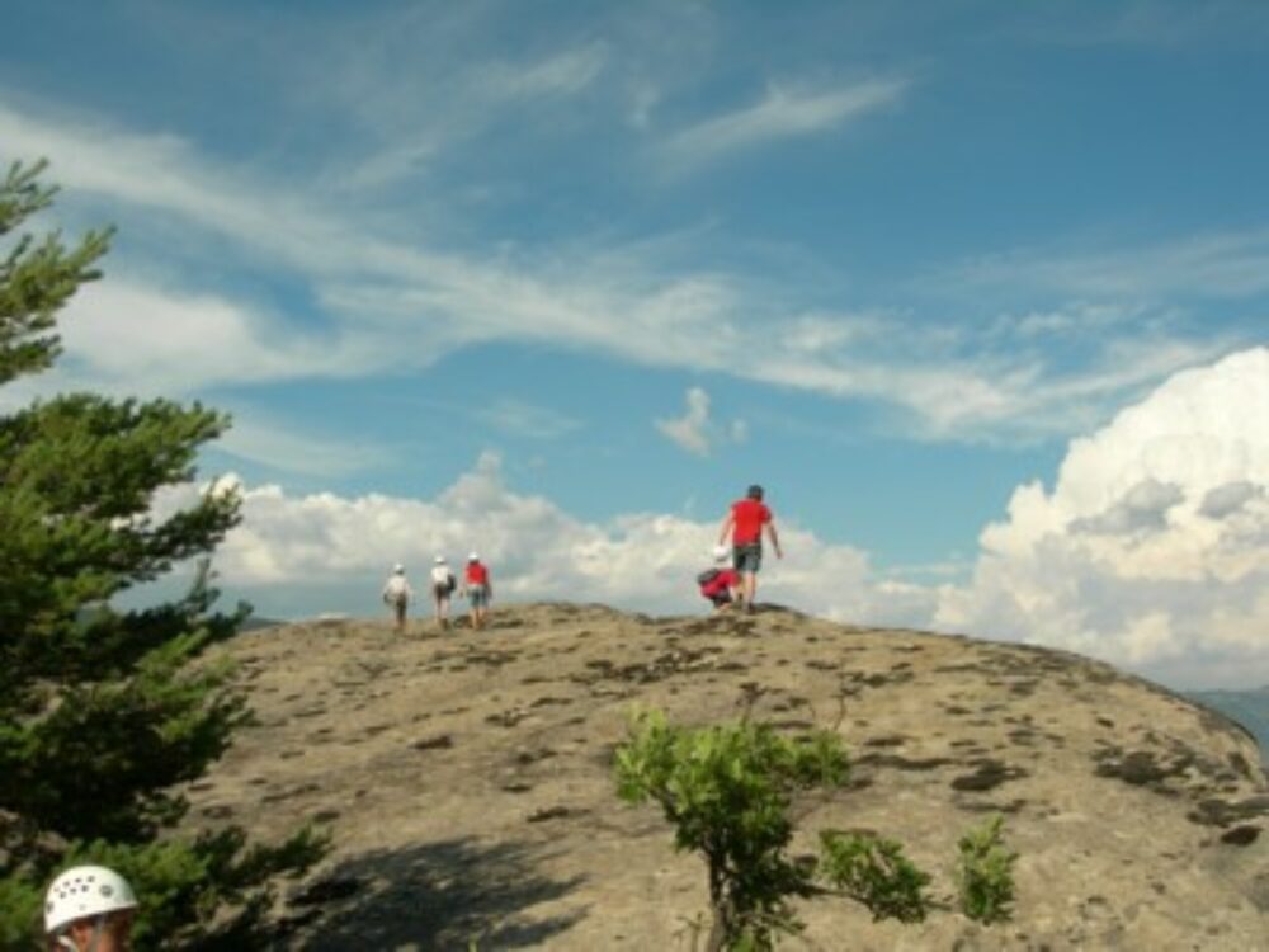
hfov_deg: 49.0
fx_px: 1393
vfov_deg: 37.7
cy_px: 476
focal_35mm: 38
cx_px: 634
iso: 50
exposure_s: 1/720
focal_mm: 7.8
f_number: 4.8
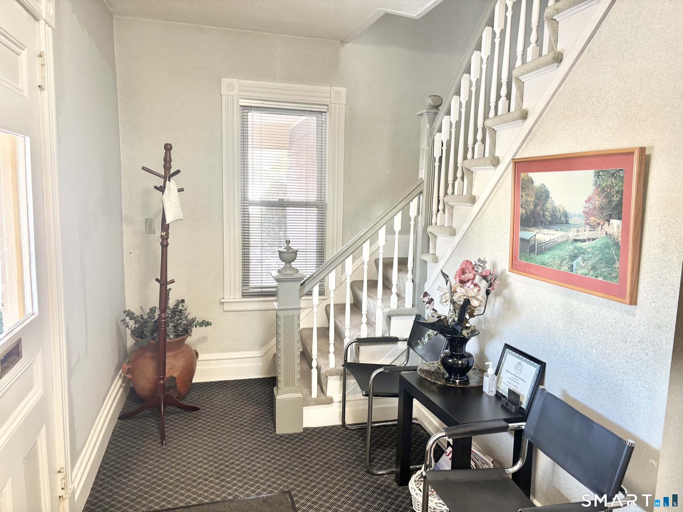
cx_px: 342
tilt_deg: -7.9
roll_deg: -1.5
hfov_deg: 67.3
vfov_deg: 53.1
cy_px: 256
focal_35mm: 26
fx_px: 513
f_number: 1.6
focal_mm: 5.96
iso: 125
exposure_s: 1/60
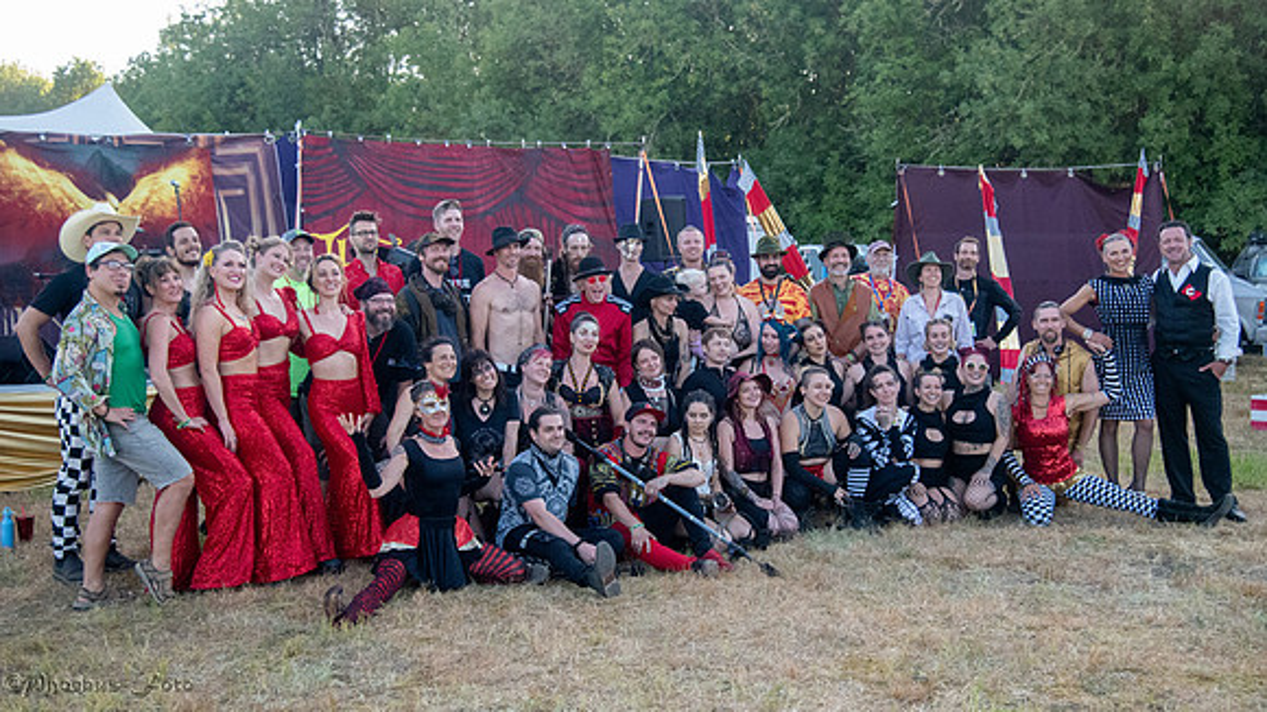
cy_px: 367
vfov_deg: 26.9
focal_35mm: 44
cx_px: 638
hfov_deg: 46.2
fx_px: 1487
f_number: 4
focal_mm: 40
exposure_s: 1/8000
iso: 12800
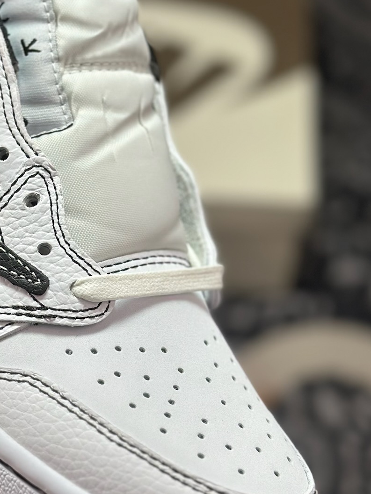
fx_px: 1329
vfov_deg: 21.1
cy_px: 234
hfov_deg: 15.7
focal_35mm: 93
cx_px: 26
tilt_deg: -55.5
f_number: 1.78
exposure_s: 1/1953
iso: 80
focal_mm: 6.86
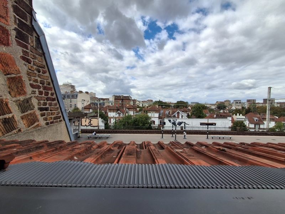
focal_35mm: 16
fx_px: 132
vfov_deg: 78.1
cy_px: 107
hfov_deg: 94.5
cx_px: 142
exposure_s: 1/1233
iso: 40
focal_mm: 1.64
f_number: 2.2
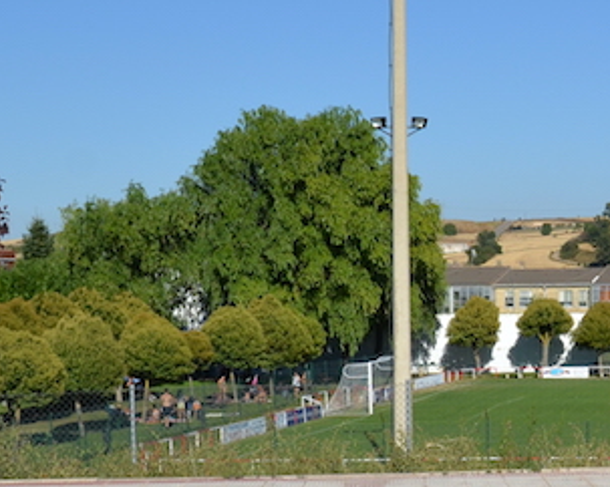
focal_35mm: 110
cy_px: 401
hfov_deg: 16.9
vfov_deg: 14.0
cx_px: 693
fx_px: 1977
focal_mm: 23
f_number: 9
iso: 100
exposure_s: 1/320
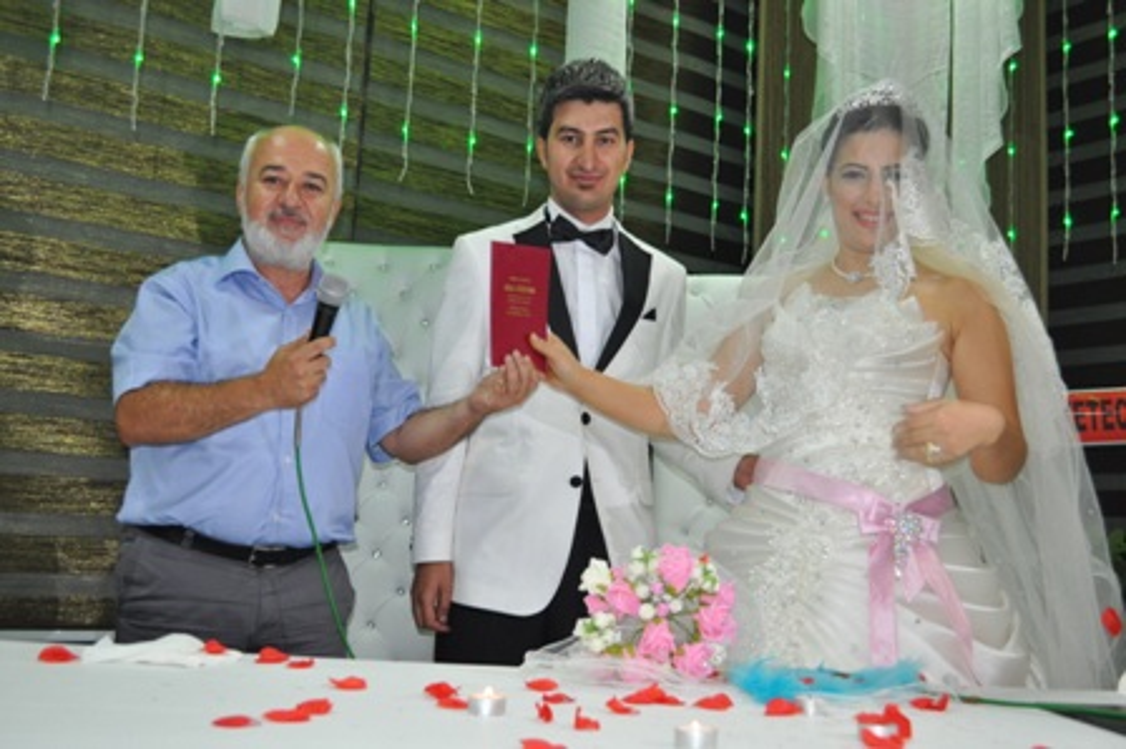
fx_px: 1219
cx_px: 563
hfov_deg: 49.6
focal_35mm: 39
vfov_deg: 34.2
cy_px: 374
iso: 800
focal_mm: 26
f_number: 4.2
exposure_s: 1/60
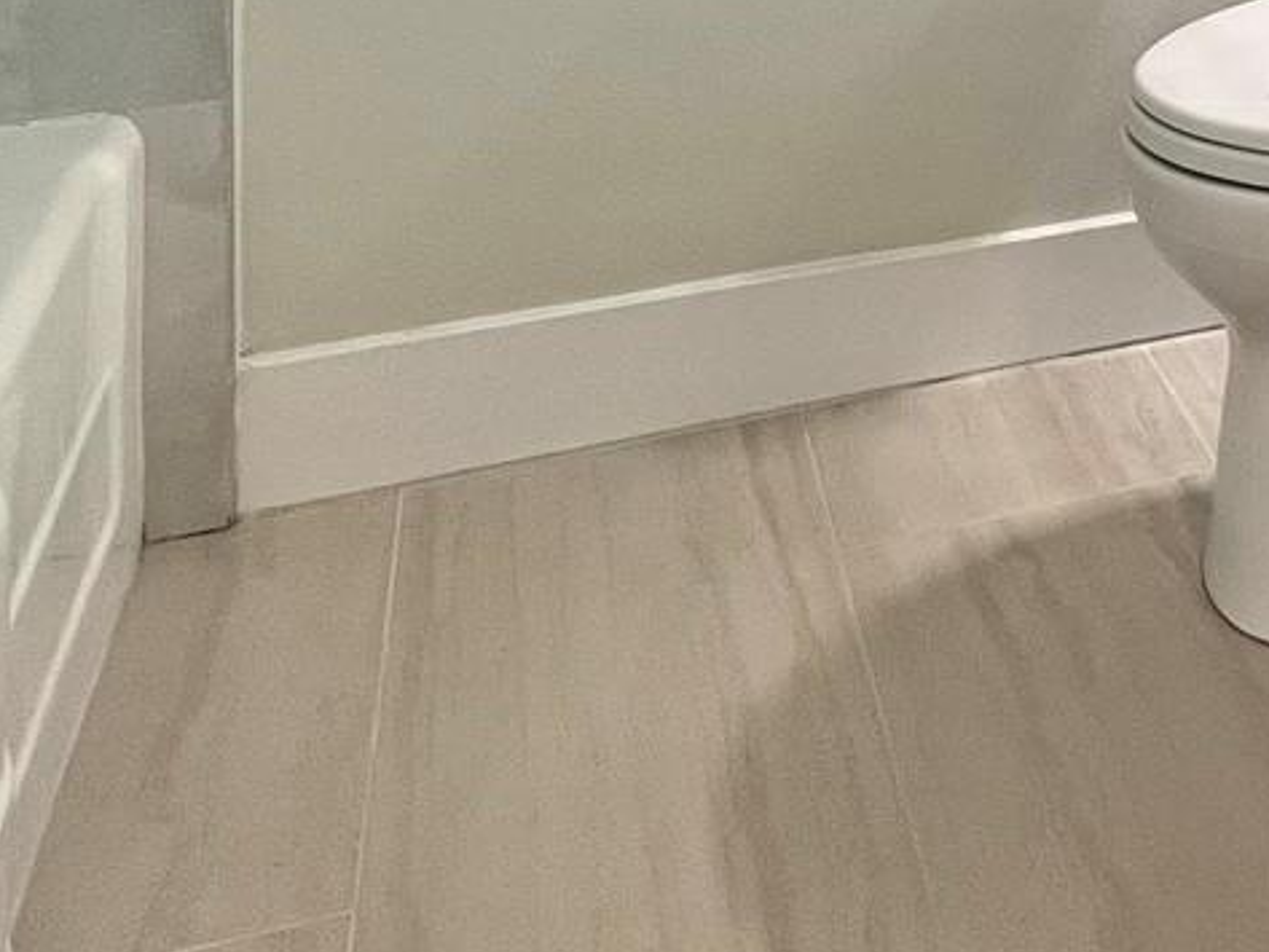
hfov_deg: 39.1
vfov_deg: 24.4
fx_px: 1613
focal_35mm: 44
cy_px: -528
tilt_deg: -2.1
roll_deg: -0.5
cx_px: 1197
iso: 250
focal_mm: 1.57
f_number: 1.8
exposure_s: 1/120
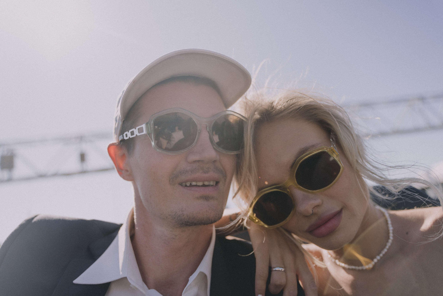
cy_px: 148
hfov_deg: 65.5
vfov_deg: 46.4
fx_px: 345
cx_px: 222
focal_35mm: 28
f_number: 2.8
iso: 160
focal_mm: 28
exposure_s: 1/2000
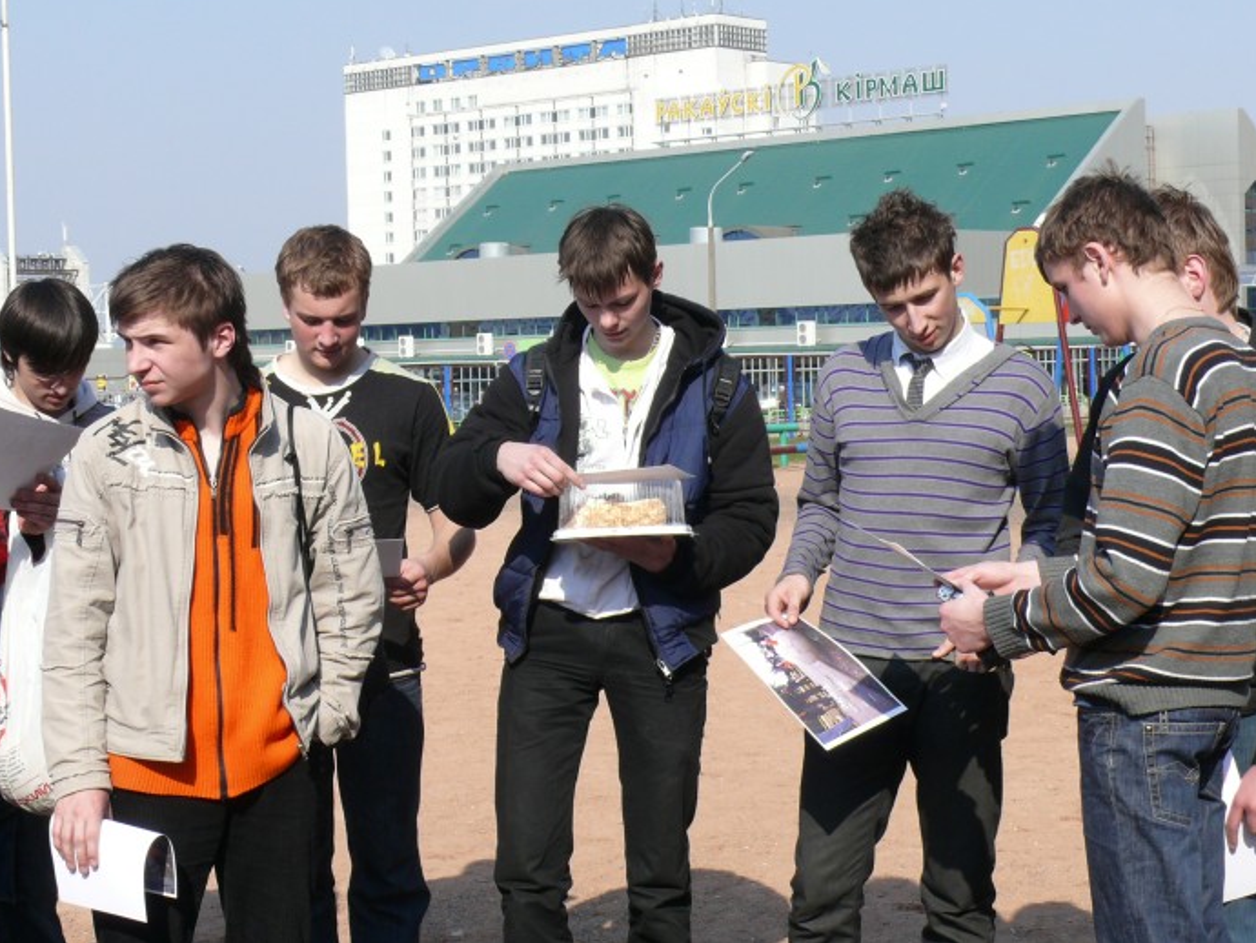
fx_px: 2541
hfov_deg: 27.8
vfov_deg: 21.0
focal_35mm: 70
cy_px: 469
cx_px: 628
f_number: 5.6
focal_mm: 11
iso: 100
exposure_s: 1/320
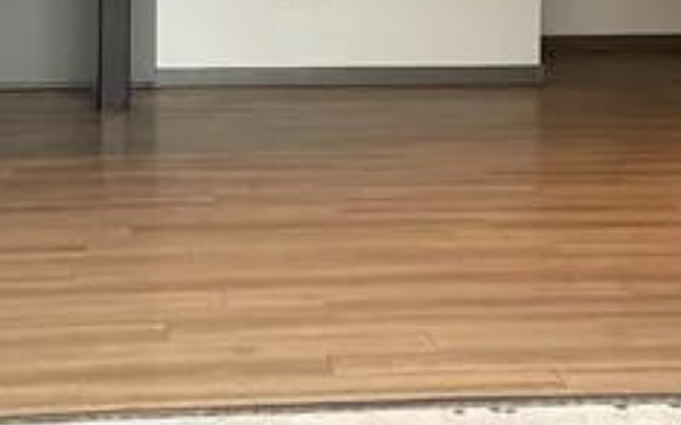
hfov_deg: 19.3
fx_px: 2003
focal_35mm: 108
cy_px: -111
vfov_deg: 11.8
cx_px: 370
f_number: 2.4
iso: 50
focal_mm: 3.3
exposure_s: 1/60
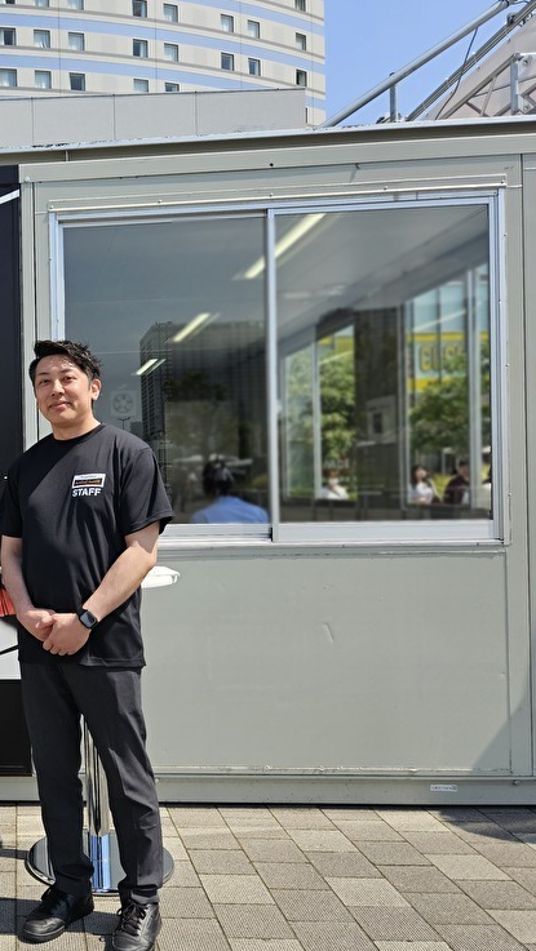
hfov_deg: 31.4
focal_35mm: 34
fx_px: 858
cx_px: -32
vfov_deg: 58.0
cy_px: 477
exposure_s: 1/2000
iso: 40
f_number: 1.8
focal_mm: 5.4
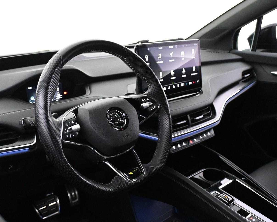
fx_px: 325
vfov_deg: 37.7
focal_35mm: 40
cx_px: 113
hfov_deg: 45.9
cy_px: 120
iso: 4000
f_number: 4
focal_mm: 21
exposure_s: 1/40
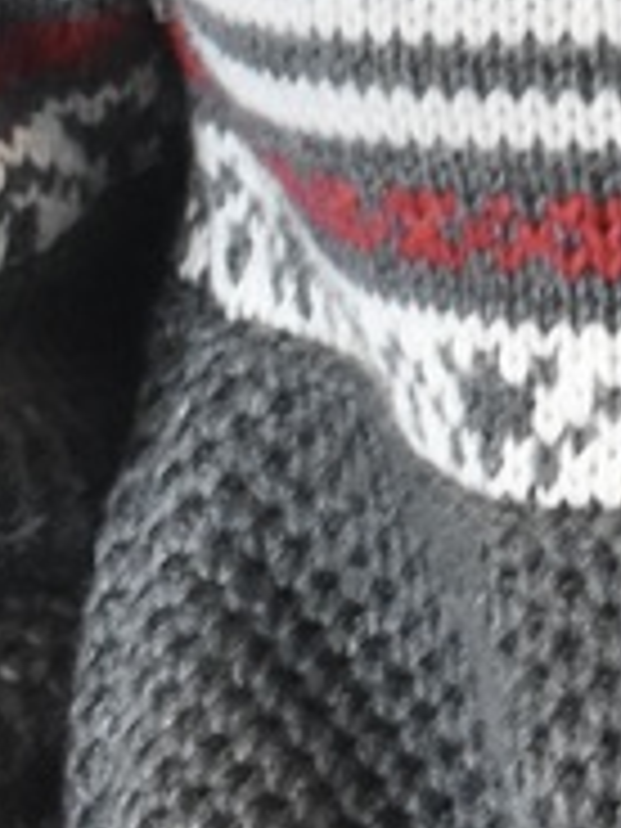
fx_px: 10572
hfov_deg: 3.3
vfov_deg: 4.4
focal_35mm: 442
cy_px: -918
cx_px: 1526
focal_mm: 52
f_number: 16
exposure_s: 1/50
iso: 1600
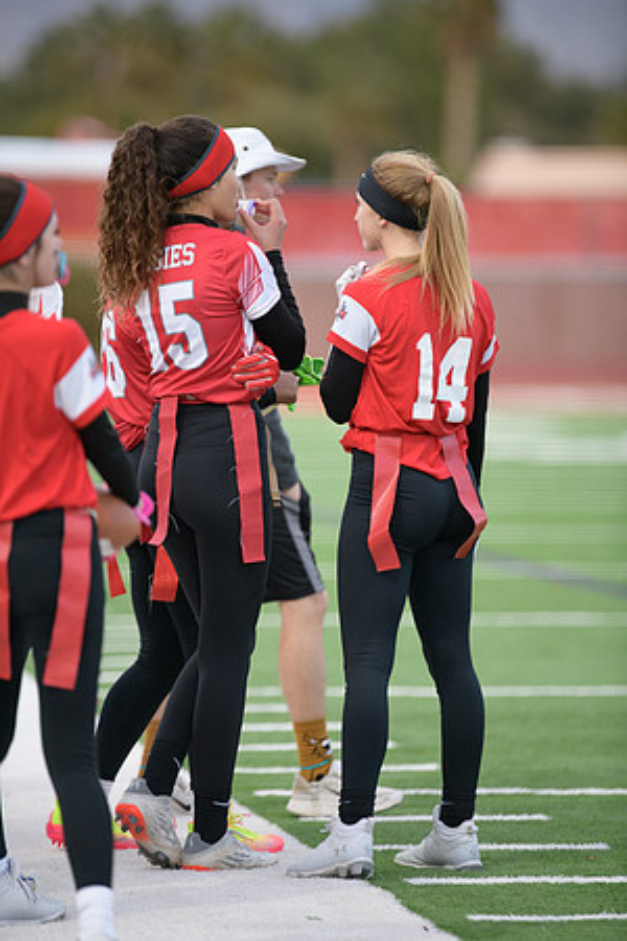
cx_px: 314
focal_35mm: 300
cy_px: 470
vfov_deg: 6.9
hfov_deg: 4.6
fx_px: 7837
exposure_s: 1/1250
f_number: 2.8
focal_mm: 300
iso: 2000
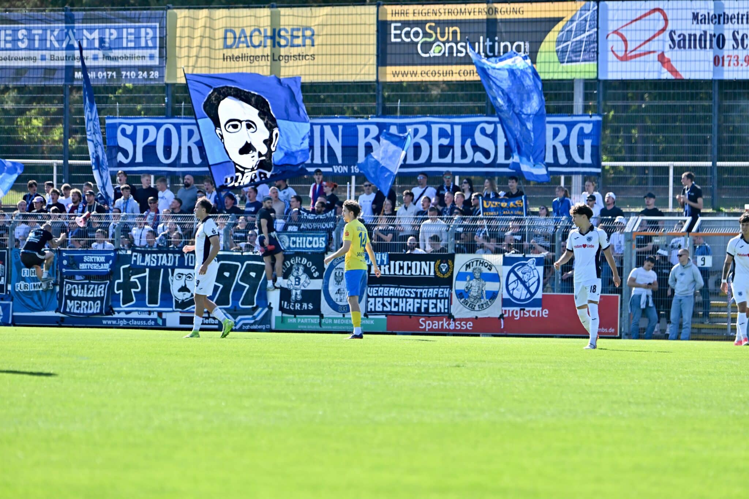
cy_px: 250
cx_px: 374
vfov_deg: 5.3
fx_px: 5409
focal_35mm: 260
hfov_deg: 7.9
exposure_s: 1/1600
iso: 500
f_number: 5.6
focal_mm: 260
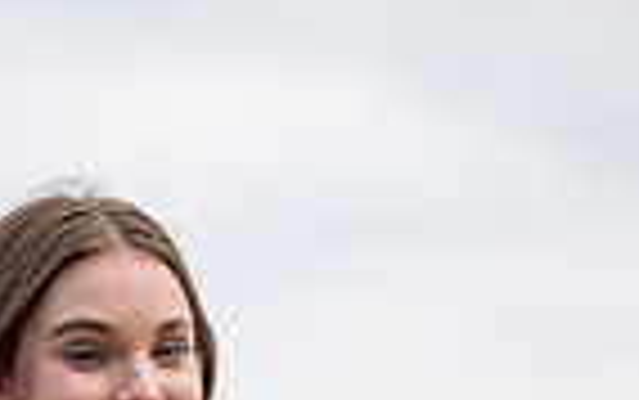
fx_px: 4775
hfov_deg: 7.6
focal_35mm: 274
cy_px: 993
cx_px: 90
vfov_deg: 4.7
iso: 100
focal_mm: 85
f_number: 1.2
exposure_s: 1/320
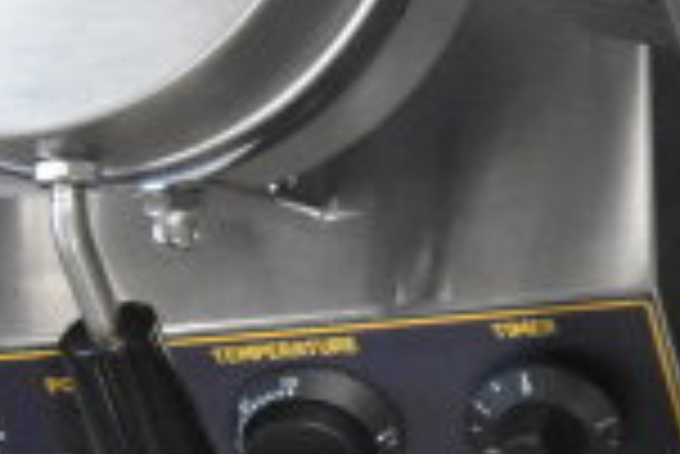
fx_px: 2515
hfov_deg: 13.3
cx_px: 1351
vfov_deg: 10.1
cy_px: -178
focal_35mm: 133
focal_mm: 22
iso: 6400
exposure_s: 1/250
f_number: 8
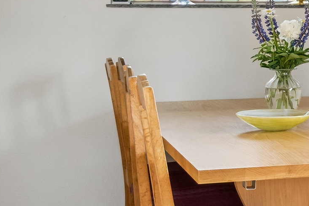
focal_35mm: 110
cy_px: 21
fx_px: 944
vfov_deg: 12.4
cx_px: 402
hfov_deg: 17.4
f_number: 8
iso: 200
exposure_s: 1/20
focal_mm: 18
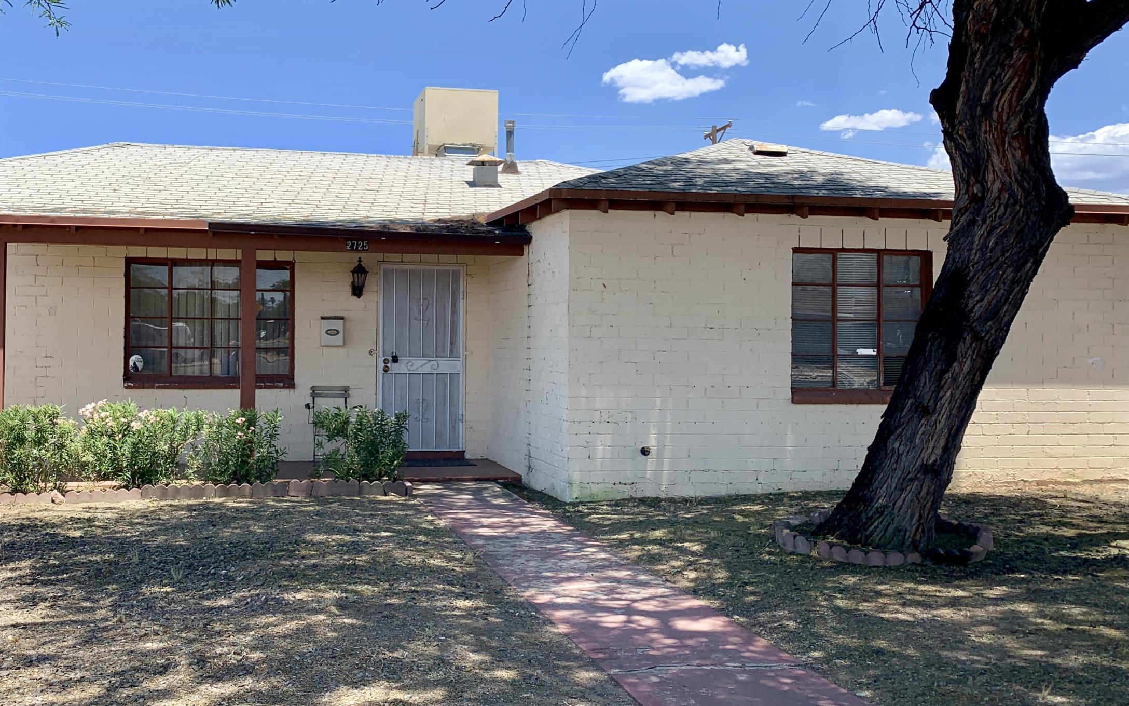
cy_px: 331
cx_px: 450
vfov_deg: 33.6
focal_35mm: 38
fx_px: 1169
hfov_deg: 51.2
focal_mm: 4.25
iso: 25
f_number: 1.8
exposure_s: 1/1560
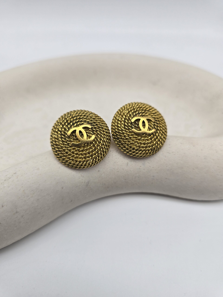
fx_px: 198
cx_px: 112
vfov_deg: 73.9
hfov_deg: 58.9
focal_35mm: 23
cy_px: 148
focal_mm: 6.3
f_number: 1.7
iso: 12
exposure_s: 1/64
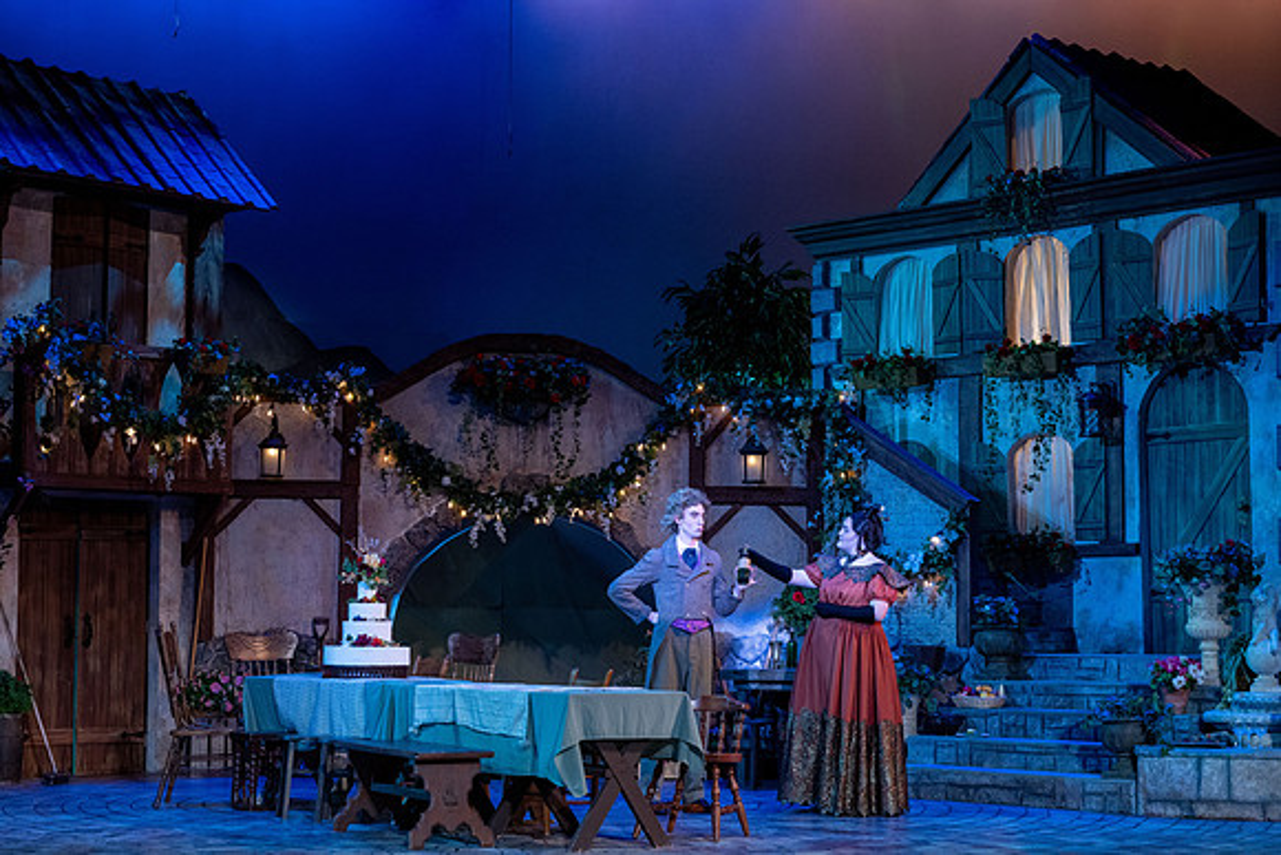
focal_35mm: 70
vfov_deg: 19.5
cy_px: 428
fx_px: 2491
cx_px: 640
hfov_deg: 28.8
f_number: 6.3
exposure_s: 1/160
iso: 1600
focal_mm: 70
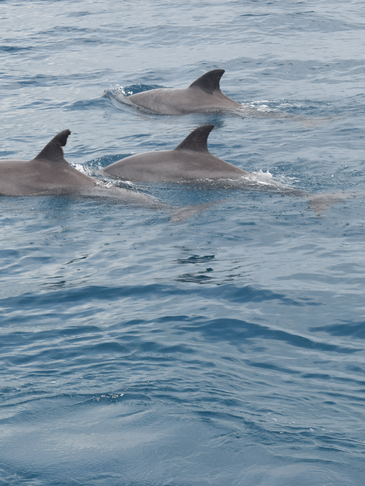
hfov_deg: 12.3
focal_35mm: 120
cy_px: 242
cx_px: 80
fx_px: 1683
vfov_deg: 16.5
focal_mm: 55
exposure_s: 1/200
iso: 100
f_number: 9
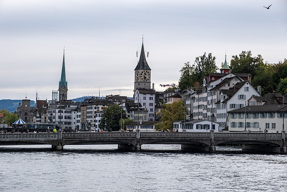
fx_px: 662
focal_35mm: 83
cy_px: 96
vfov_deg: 16.5
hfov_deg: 24.5
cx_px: 144
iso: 320
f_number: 5.6
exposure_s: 1/1700
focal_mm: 55
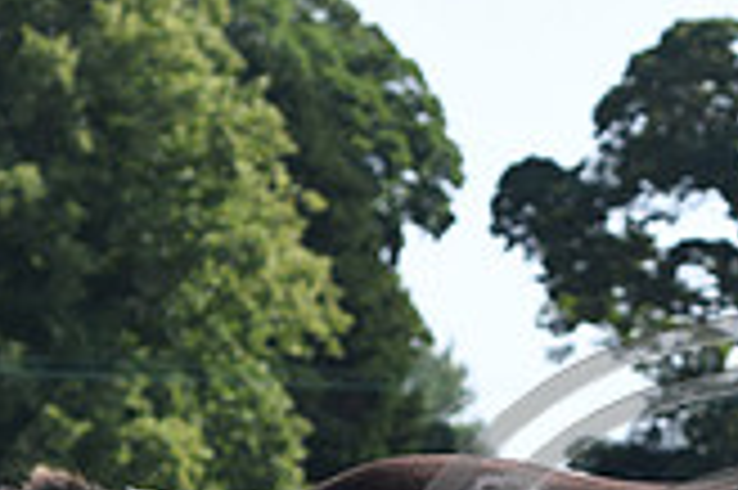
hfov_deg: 3.9
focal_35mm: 531
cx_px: 742
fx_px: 10874
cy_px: 713
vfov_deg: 2.6
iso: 160
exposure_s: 1/1250
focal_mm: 100
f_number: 3.5
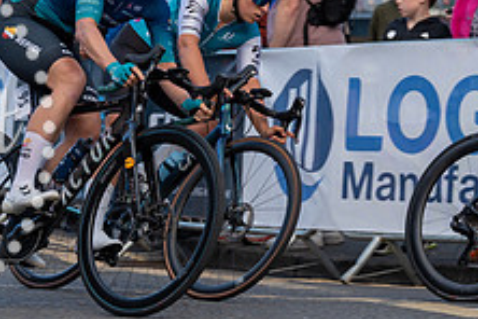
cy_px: 20
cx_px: 187
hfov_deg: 10.2
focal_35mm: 201
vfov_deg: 6.8
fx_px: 2669
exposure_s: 1/1000
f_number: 3.2
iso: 320
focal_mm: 77
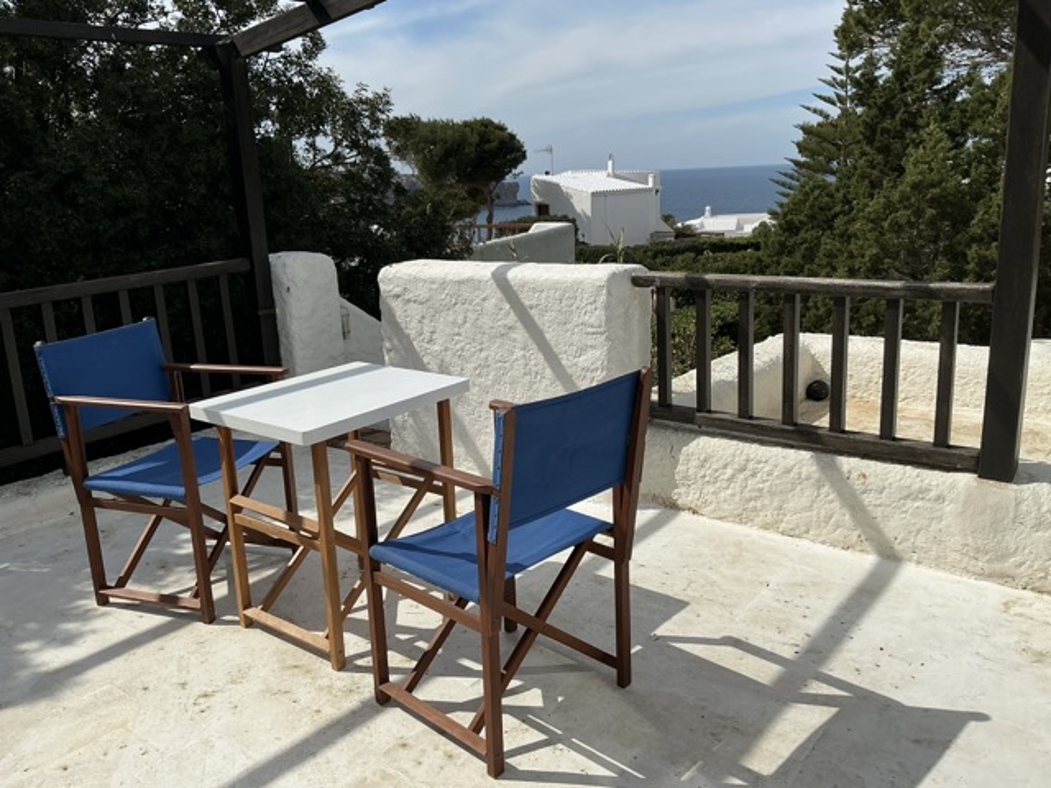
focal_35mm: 28
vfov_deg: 49.7
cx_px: 526
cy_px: 394
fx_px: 850
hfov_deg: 63.4
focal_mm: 3
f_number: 1.8
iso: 25
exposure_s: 1/4065
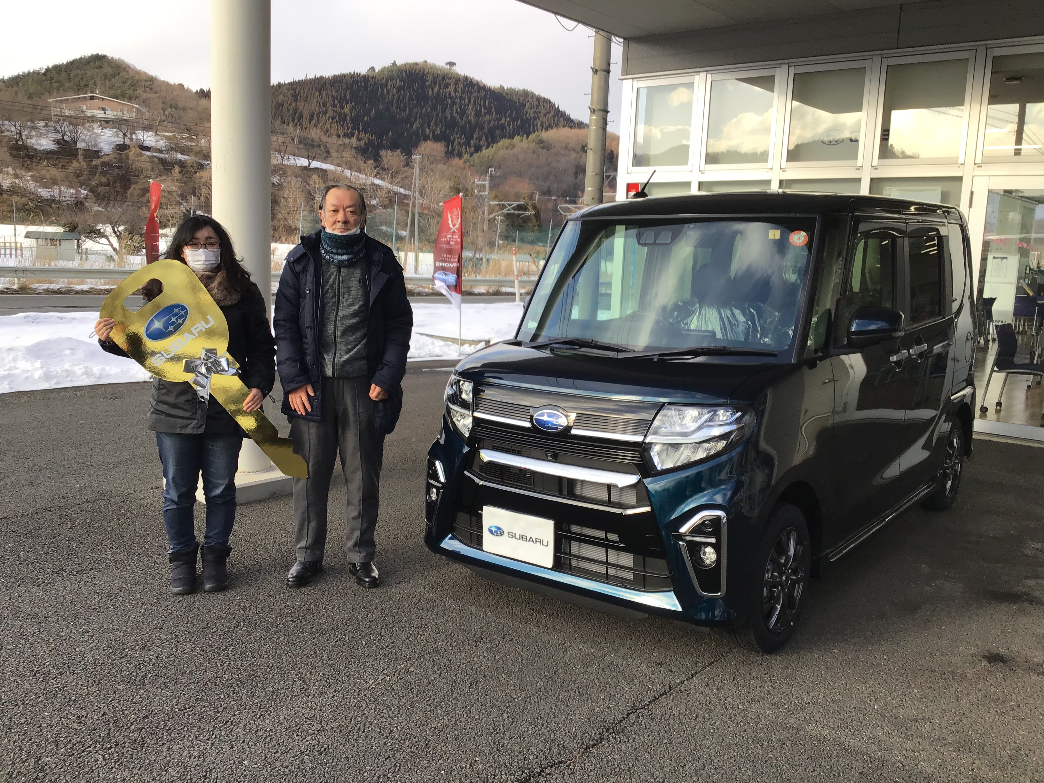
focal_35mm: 31
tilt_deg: -10.6
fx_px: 935
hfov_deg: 58.4
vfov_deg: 45.4
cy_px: 392
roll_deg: -3.2
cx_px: 522
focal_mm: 3.3
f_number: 2.4
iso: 25
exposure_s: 1/357
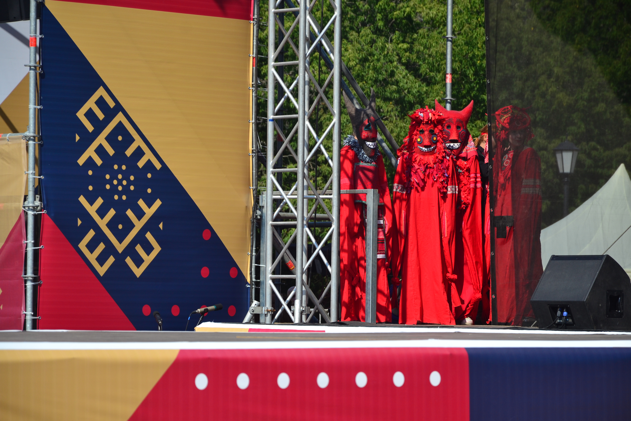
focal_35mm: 158
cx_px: 316
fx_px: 2760
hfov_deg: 13.0
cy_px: 210
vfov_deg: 8.7
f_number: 7.1
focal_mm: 105
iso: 200
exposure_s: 1/800
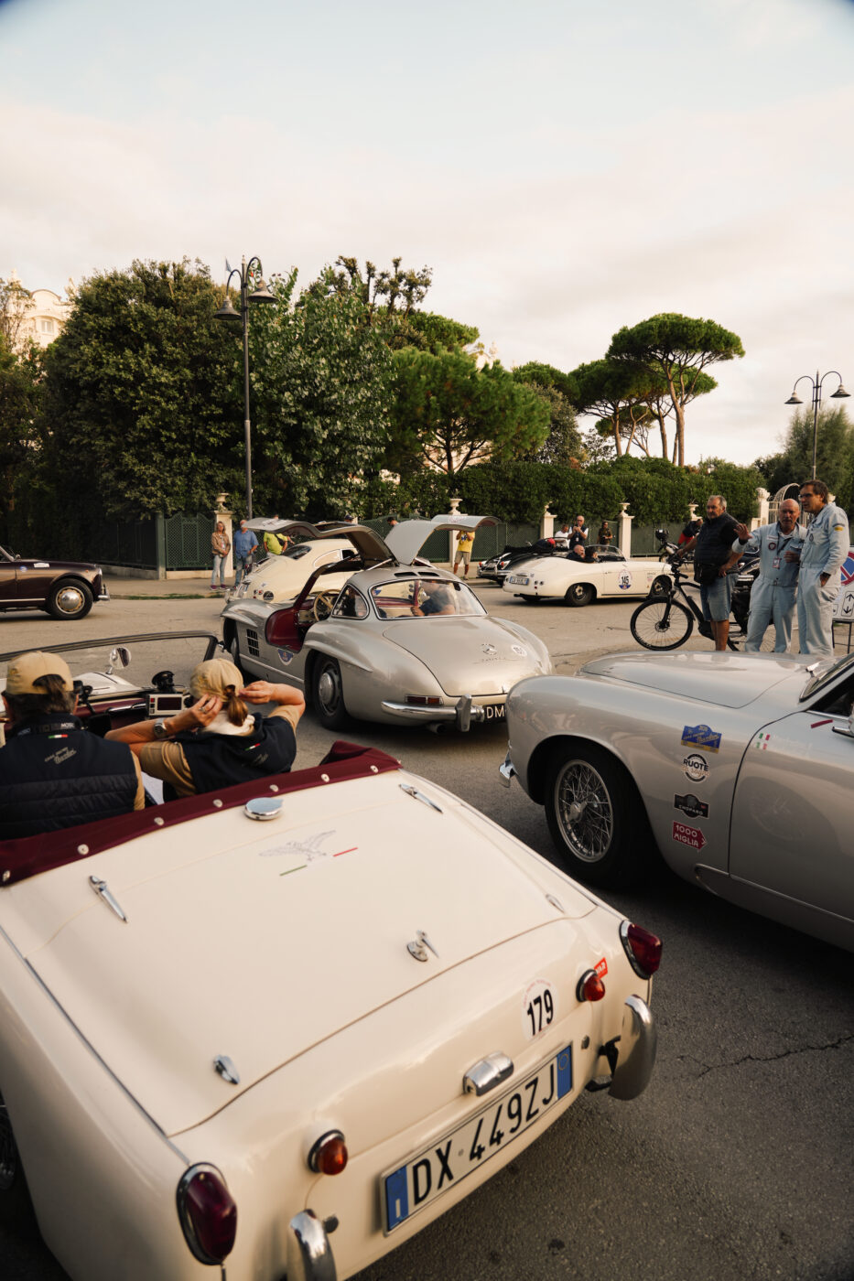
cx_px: 427
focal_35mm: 24
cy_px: 640
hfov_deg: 53.1
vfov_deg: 73.8
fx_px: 854
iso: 100
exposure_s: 1/100
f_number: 4
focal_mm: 24
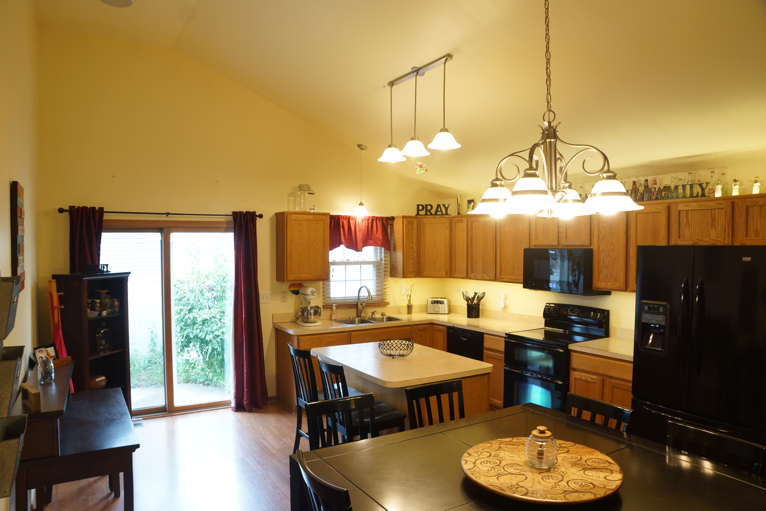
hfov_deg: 73.7
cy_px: 256
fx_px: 511
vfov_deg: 53.1
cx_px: 383
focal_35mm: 24
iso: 100
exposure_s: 1/1.6
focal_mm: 16
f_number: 5.6
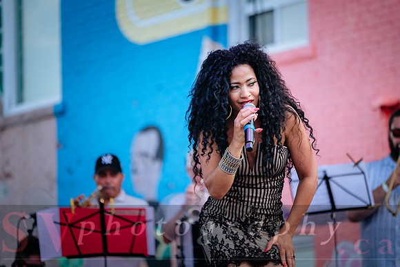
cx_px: 200
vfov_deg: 6.5
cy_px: 134
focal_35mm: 210
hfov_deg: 9.8
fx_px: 2334
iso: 200
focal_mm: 140
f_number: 2.8
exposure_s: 1/400
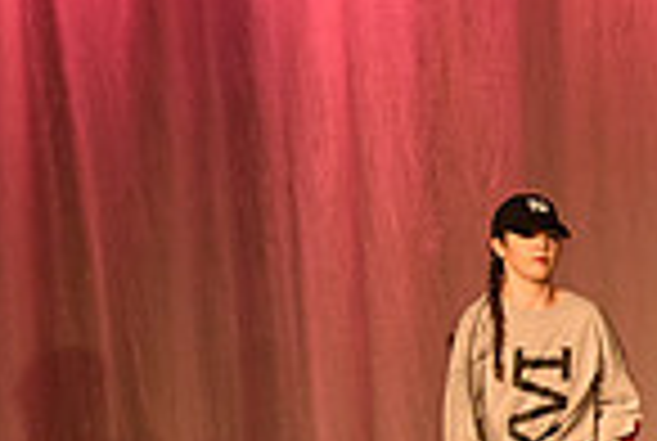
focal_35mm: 357
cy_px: 646
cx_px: 1282
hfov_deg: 5.6
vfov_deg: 3.9
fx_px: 6529
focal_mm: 90
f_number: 4
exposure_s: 1/250
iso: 2000
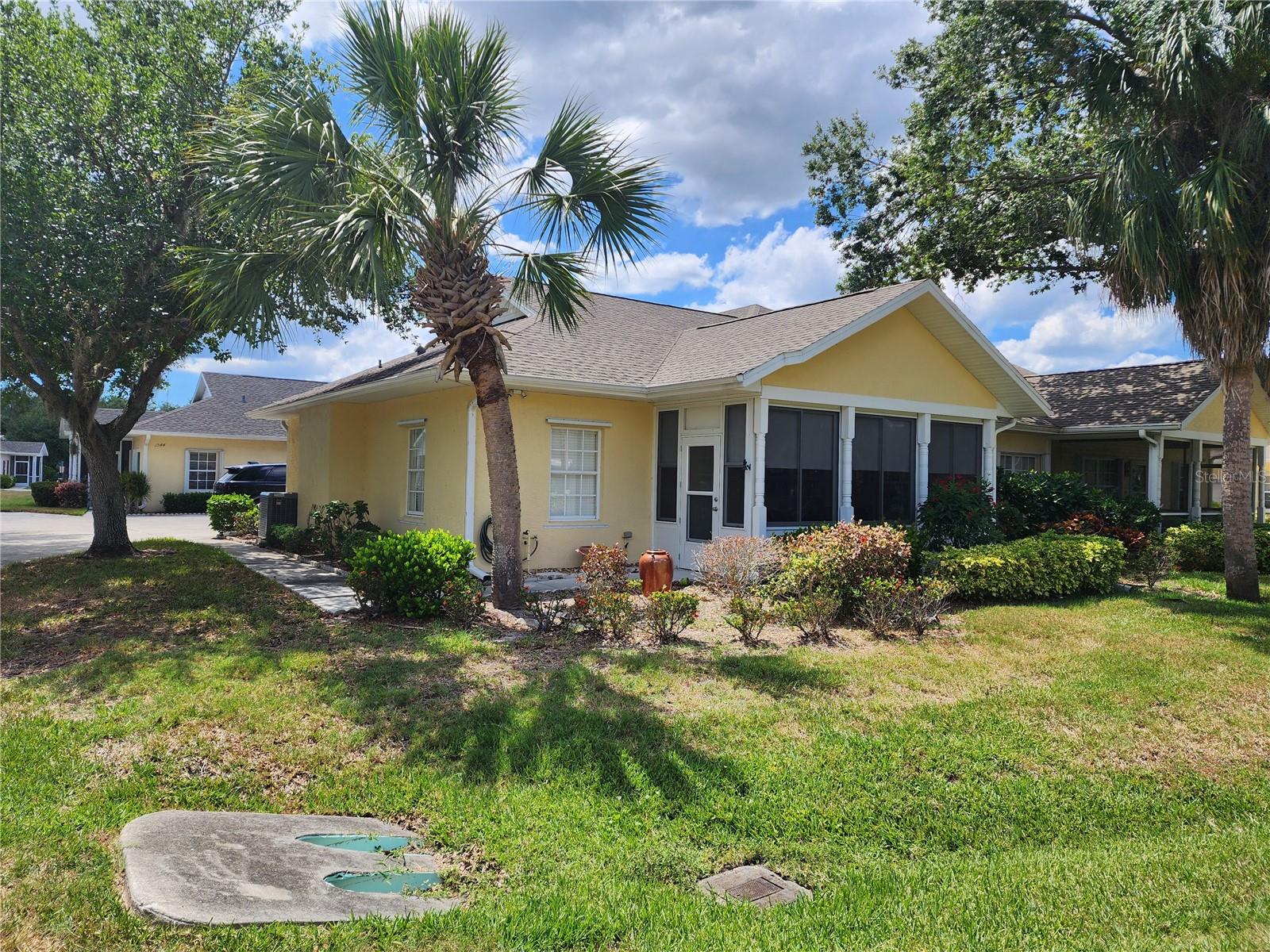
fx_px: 844
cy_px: 476
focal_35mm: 23
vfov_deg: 58.9
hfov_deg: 73.9
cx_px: 635
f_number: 1.8
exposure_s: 1/1036
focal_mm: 6.4
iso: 12
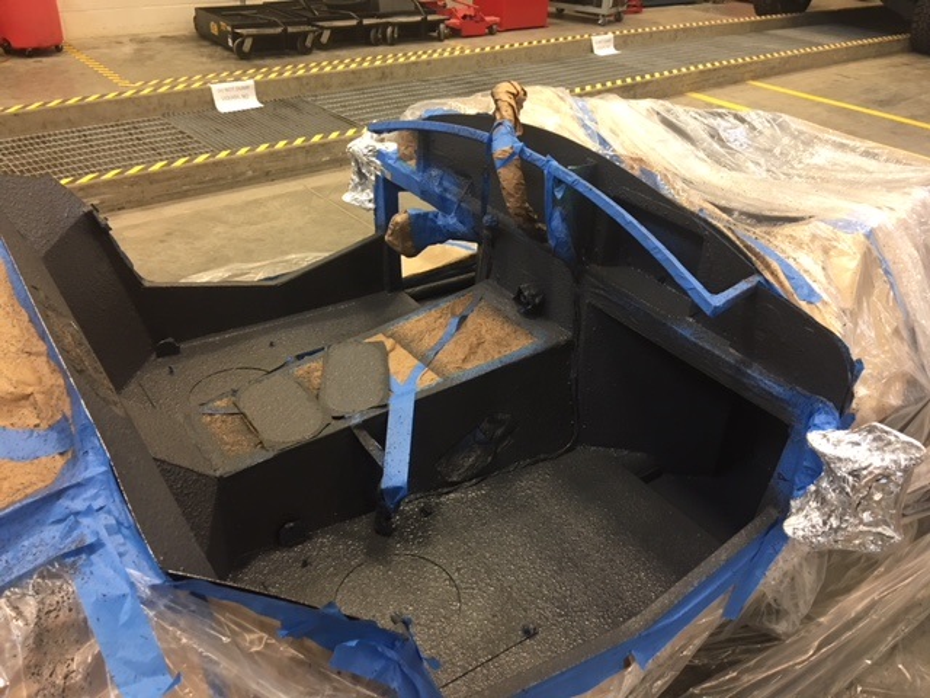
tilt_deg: -30.5
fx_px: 779
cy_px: 349
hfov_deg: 61.7
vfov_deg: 48.2
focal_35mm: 29
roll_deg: -5.6
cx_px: 465
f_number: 2.2
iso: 50
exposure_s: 1/15
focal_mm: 4.15
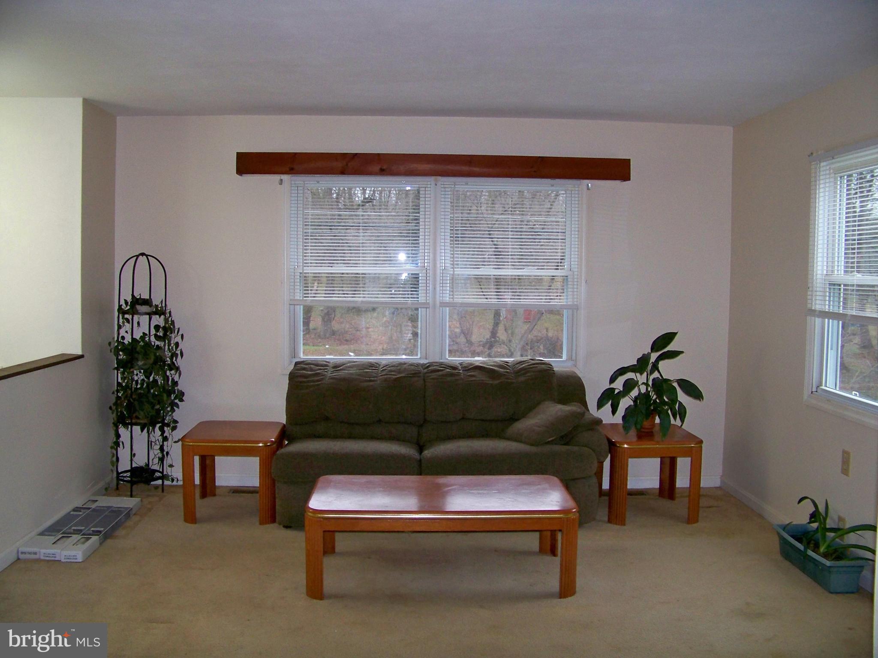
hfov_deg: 55.4
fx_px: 837
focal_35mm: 33
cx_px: 439
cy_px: 329
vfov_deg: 42.9
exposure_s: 1/30
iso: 200
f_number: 2.8
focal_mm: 5.85
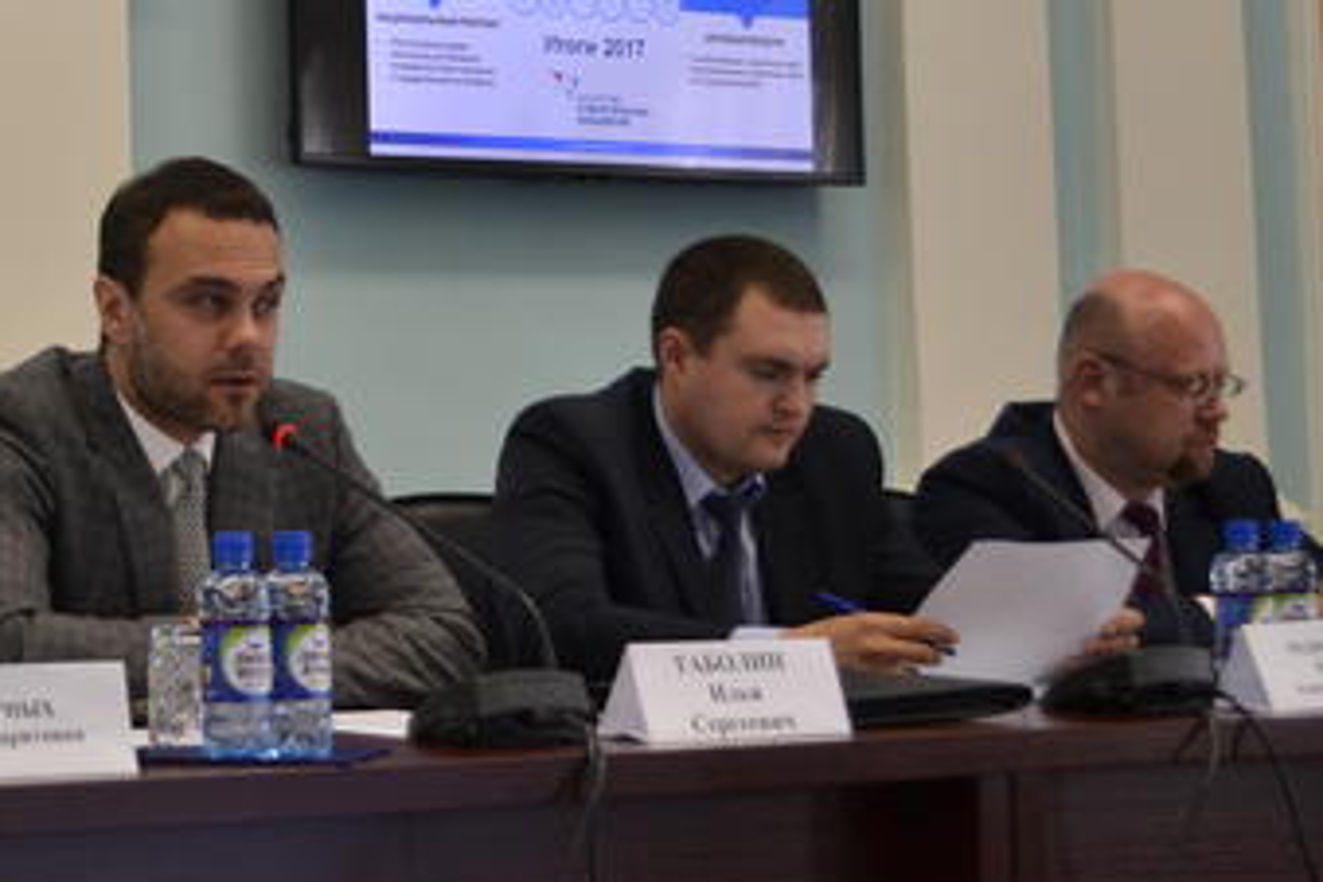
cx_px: -164
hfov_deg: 21.0
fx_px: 3381
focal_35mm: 92
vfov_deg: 14.8
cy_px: 166
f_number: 4.5
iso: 400
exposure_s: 1/100
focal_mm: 26
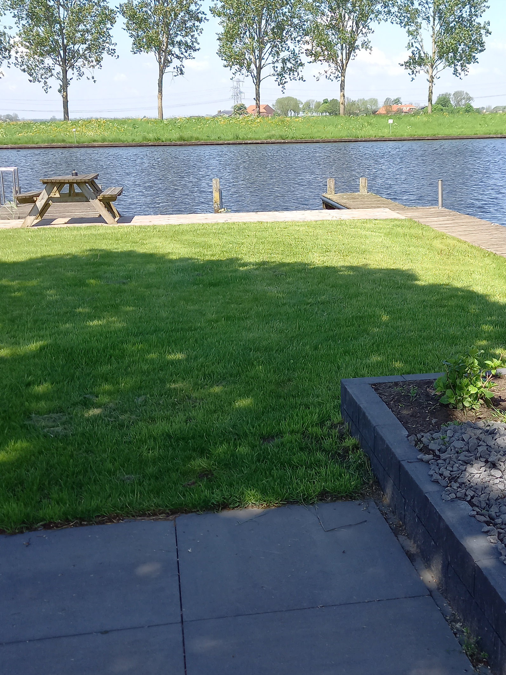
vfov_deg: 40.4
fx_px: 916
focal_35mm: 47
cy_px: 318
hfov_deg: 30.6
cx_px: 349
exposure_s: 1/428
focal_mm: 4.65
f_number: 1.8
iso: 50
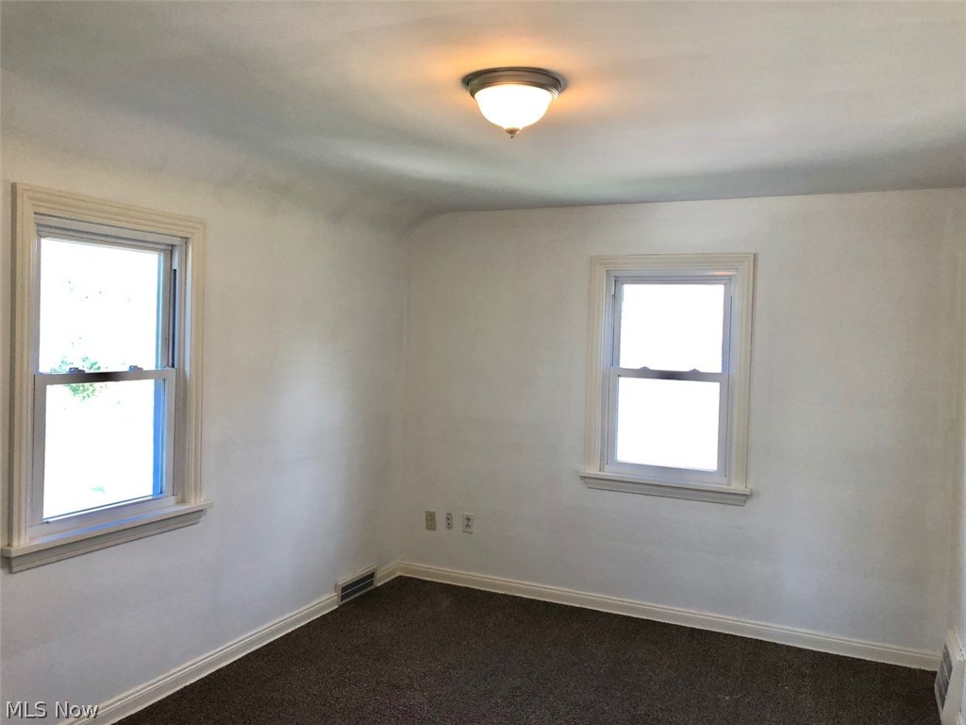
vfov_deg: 49.7
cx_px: 483
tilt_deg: -2.9
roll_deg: -2.7
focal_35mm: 28
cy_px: 362
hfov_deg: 63.4
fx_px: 781
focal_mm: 3.99
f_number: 1.8
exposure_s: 1/40
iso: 25
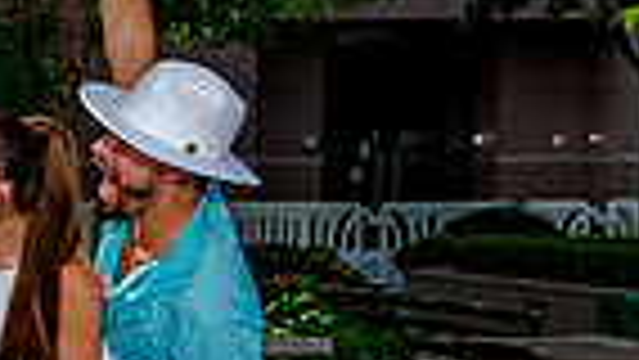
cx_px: -590
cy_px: 315
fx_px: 2034
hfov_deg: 15.0
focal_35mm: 120
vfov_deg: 10.1
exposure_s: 1/320
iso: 200
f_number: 8
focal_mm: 28
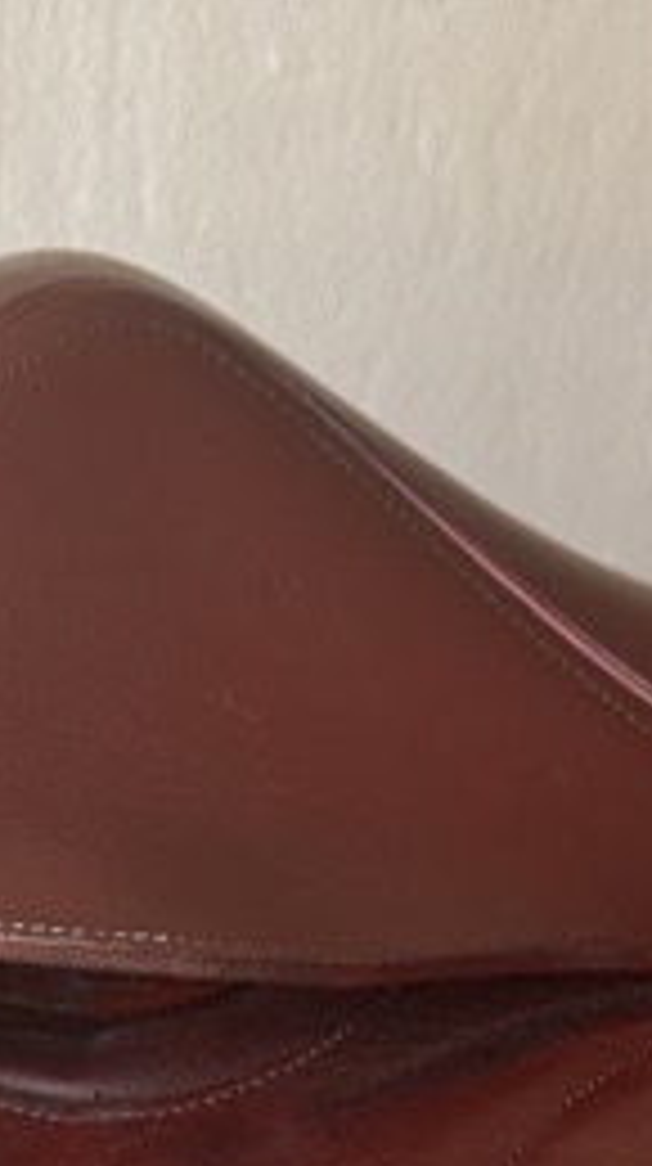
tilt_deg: -23.1
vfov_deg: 21.2
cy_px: 1515
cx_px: 499
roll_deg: -0.2
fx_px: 2807
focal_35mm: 91
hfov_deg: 13.2
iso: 160
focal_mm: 6.76
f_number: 1.78
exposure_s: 1/121
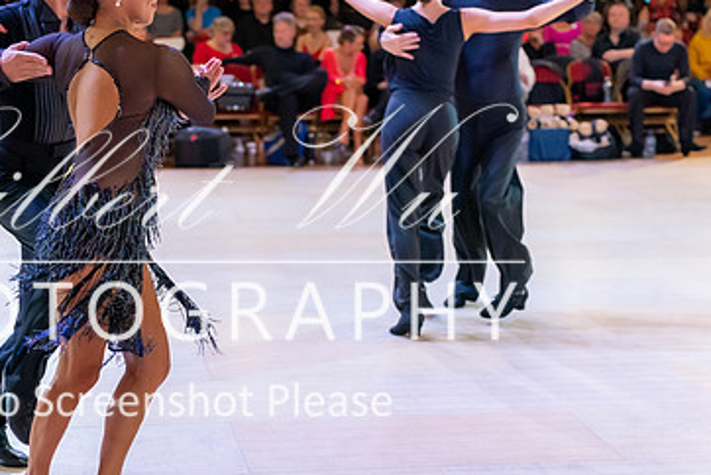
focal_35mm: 78
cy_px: 205
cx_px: 233
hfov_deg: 25.8
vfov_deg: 17.5
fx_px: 1542
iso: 4000
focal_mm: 41
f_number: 2.2
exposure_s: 1/640
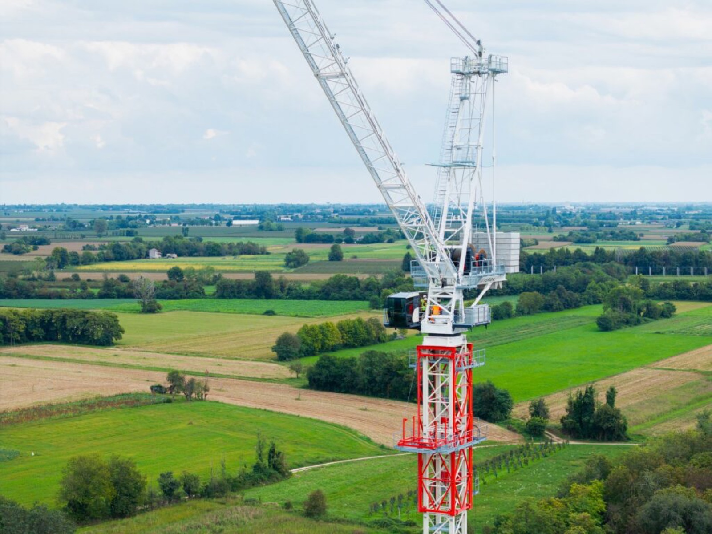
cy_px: 267
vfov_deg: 21.0
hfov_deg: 27.8
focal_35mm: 70
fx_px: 1440
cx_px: 356
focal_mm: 19.35
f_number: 2.8
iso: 200
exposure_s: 1/80
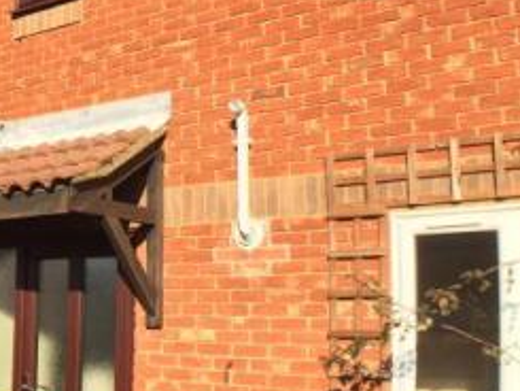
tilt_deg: +9.0
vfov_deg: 21.3
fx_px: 1037
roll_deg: -4.0
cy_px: 201
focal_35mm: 69
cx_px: -33
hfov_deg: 26.2
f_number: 2.2
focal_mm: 4.15
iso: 32
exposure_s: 1/964
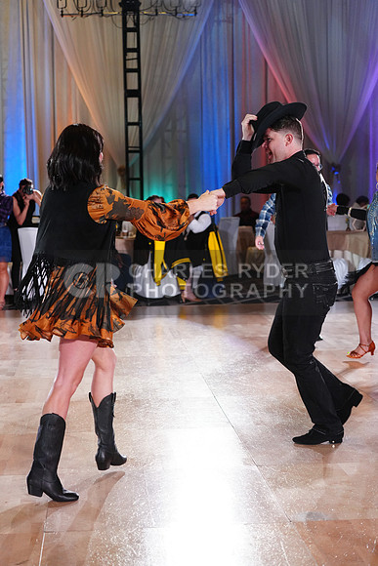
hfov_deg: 19.5
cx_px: 189
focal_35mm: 70
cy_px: 283
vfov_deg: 28.8
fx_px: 1102
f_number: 4
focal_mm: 70
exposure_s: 1/320
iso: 2500
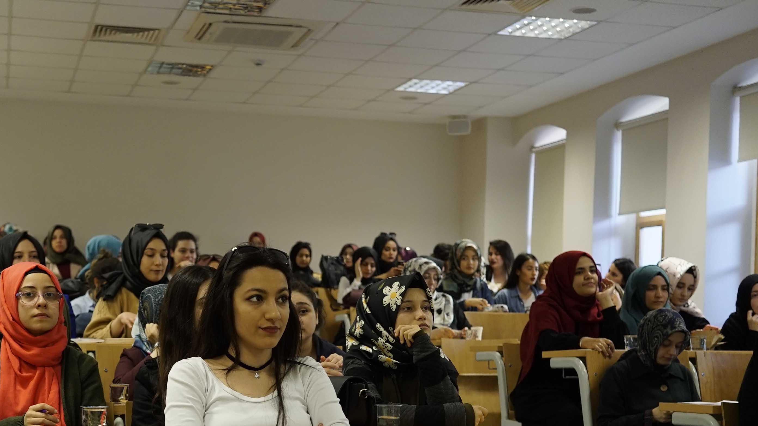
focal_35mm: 56
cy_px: 352
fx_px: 1126
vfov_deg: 21.1
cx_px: 268
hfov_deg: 36.9
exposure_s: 1/160
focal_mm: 35
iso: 1600
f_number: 3.2
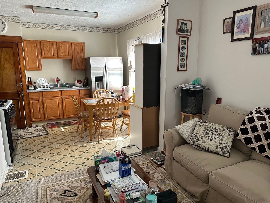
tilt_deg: -10.3
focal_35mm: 25
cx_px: 137
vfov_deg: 54.9
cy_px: 103
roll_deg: +1.2
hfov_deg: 69.4
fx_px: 195
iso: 250
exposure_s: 1/100
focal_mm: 6.86
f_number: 1.78
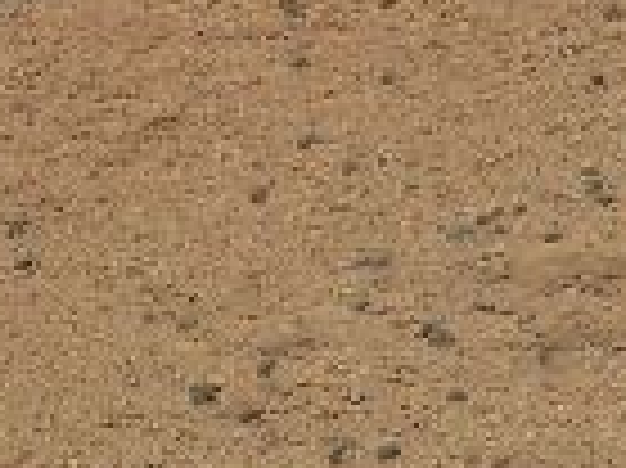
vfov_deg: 6.6
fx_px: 3740
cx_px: -680
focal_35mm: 207
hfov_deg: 8.9
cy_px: -855
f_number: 5.6
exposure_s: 1/800
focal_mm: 6
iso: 80
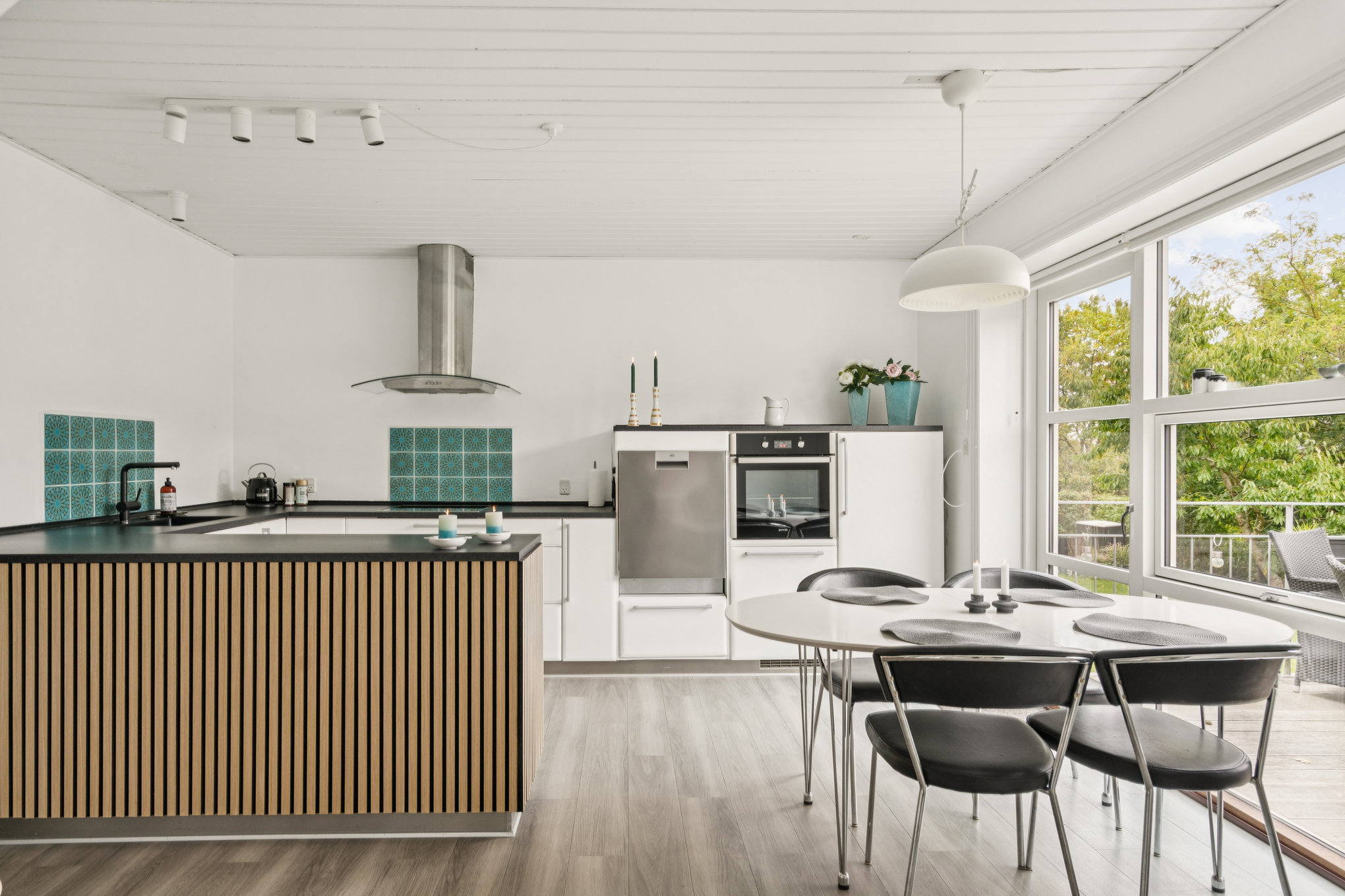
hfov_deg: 84.0
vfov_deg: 61.9
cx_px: 672
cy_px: 448
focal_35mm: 20
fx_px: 747
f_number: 7.1
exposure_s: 1/60
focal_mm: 20
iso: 800
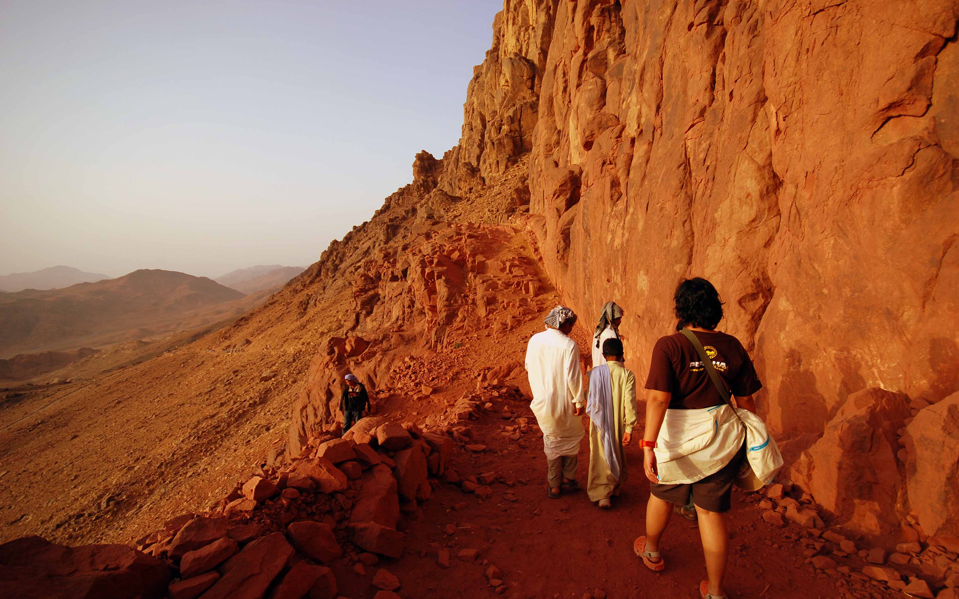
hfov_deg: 97.8
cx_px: 501
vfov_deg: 71.2
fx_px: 418
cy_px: 306
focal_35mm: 16
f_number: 6.3
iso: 100
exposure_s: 1/200
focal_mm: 10
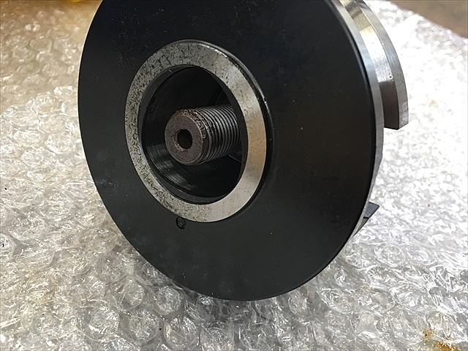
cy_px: 176
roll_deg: -17.7
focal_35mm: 29
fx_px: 392
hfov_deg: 61.7
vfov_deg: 48.2
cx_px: 234
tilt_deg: -43.7
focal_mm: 4.15
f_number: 2.2
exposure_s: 1/30
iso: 80
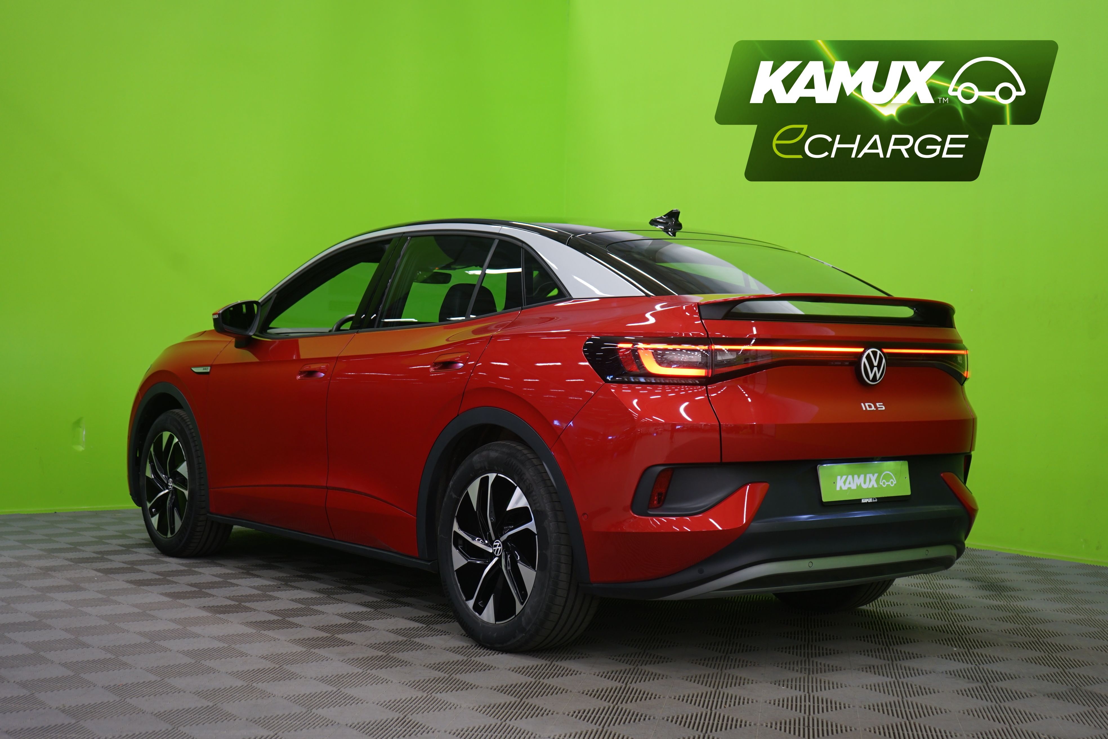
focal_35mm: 47
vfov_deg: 28.6
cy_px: 370
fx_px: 1446
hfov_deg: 41.9
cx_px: 554
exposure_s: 1/8
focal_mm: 47
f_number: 5
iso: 400
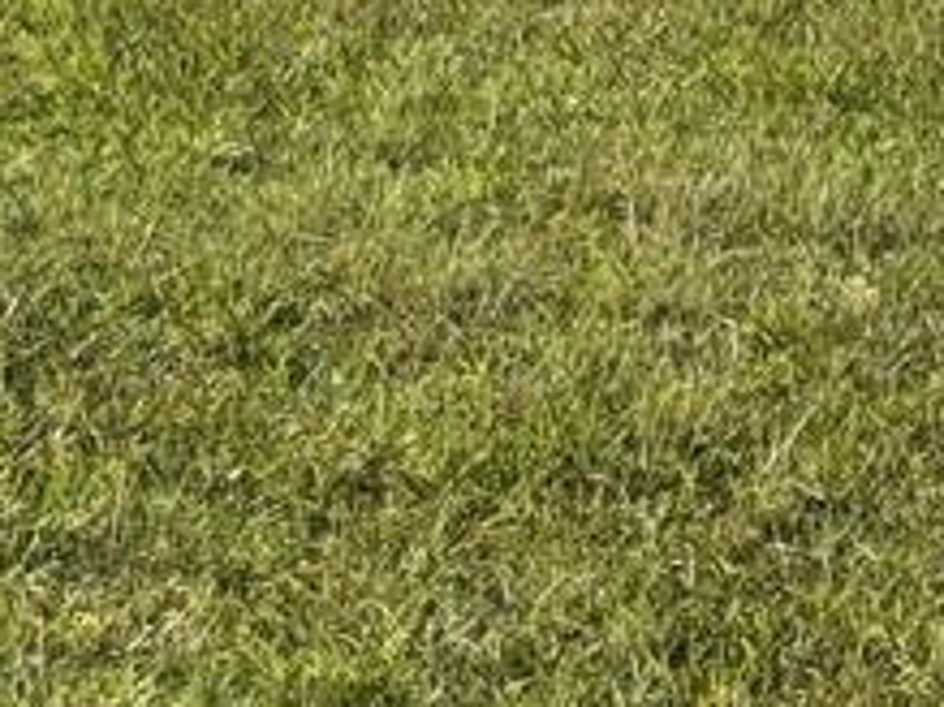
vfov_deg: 7.3
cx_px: -216
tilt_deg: -2.2
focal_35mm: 197
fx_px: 5369
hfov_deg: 9.9
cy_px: -524
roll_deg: -1.0
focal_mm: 6.76
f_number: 1.78
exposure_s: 1/5587
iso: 80
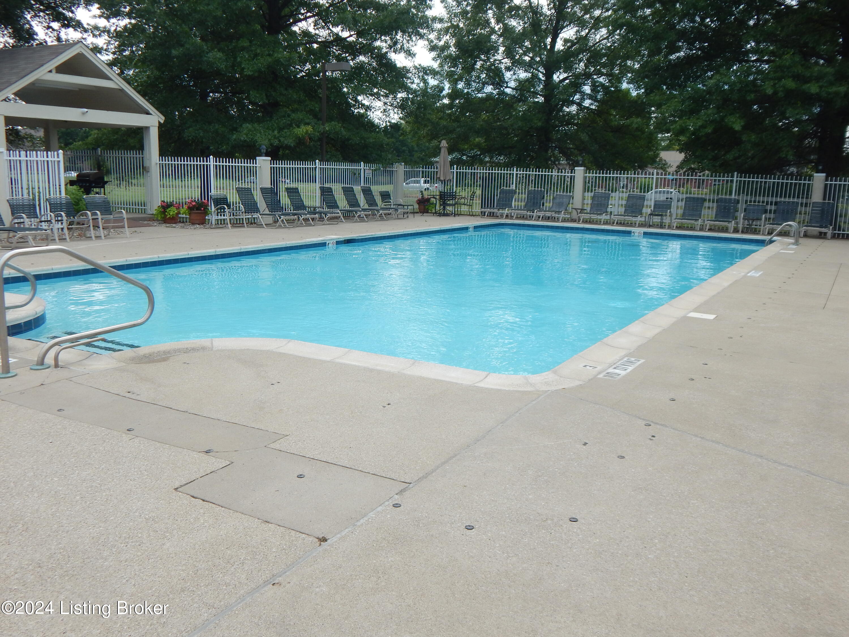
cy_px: 318
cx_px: 424
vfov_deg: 45.4
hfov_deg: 58.4
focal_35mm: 31
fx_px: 760
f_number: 3.2
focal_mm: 5.6
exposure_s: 1/1000
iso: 125
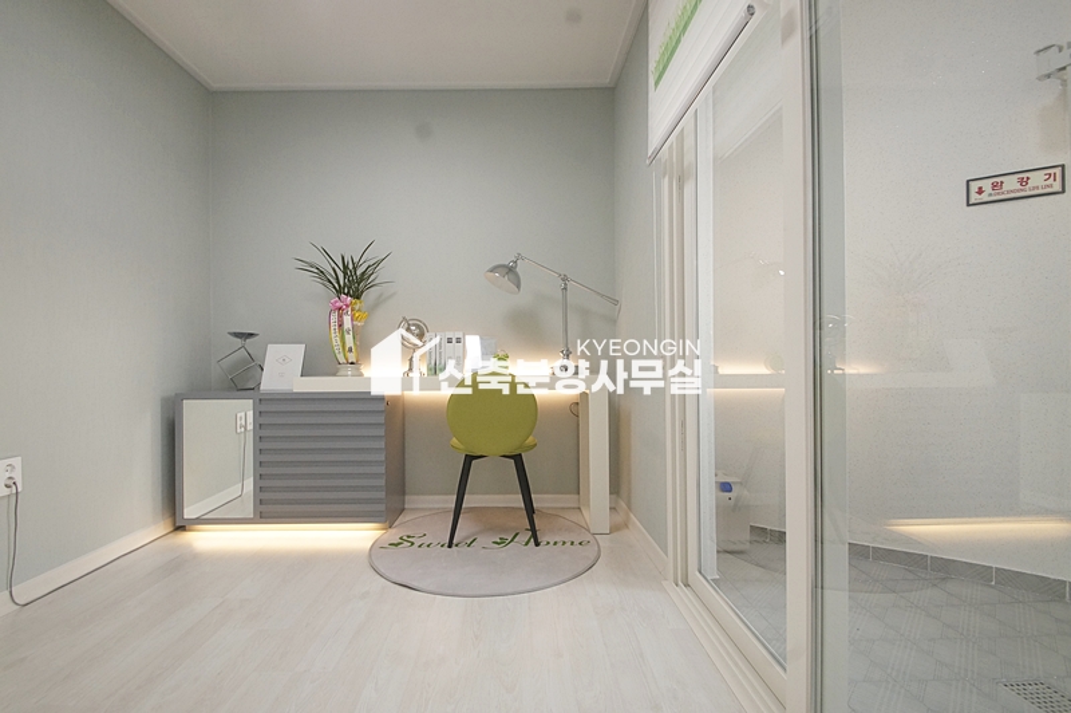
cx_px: 536
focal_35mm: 15
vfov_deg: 77.2
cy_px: 356
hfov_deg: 100.4
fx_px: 446
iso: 800
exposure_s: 1/40
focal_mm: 10
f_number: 9
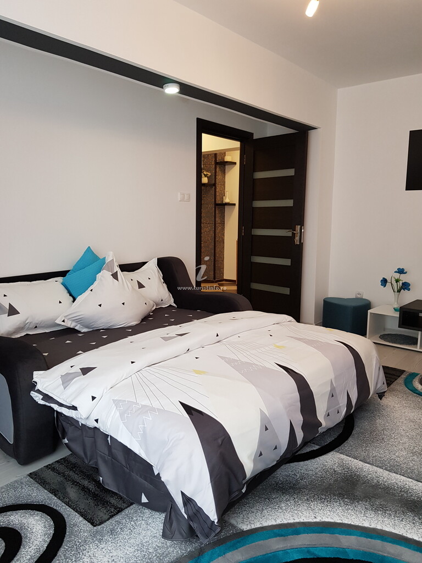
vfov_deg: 67.3
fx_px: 423
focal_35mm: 26
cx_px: 211
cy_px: 282
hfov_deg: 53.1
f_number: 1.7
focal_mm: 4.2
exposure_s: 1/50
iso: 100
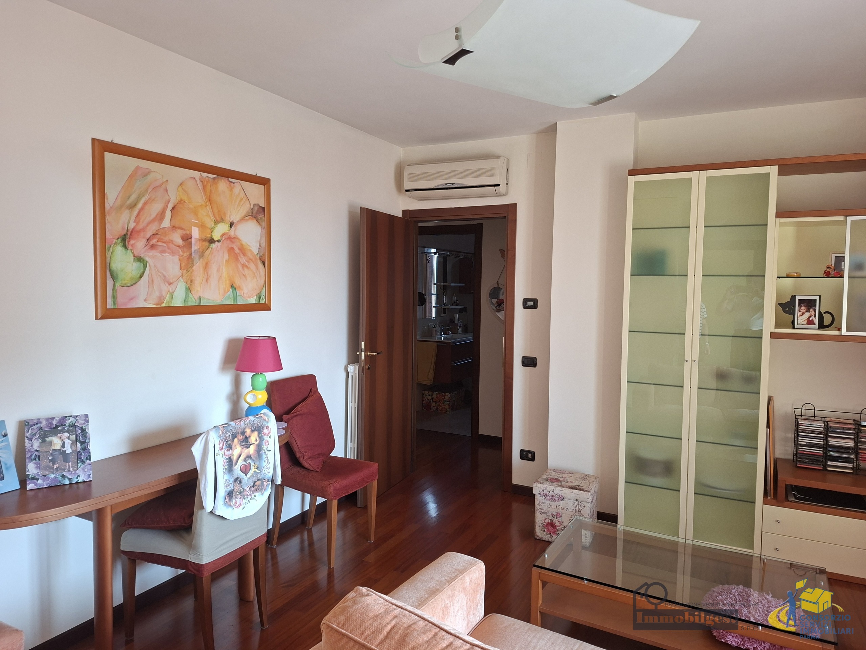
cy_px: 325
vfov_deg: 58.9
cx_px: 433
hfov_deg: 73.9
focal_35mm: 23
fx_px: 575
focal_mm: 5.54
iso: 160
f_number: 1.8
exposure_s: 1/100
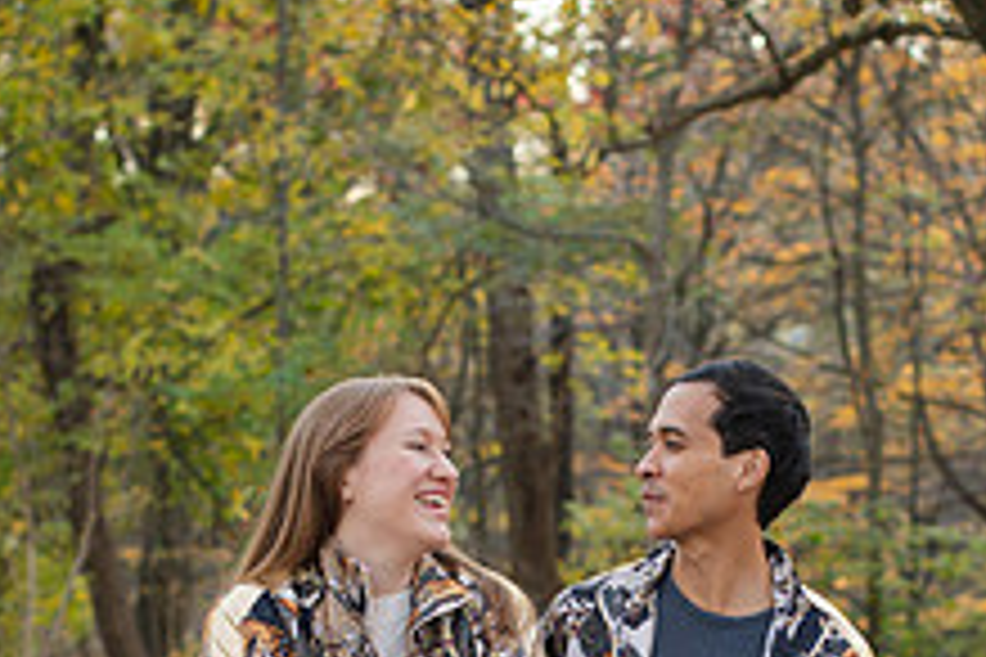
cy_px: 779
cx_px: 608
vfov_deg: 9.8
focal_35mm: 138
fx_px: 3779
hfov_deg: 14.9
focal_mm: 50
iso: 1000
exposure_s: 1/400
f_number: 3.5
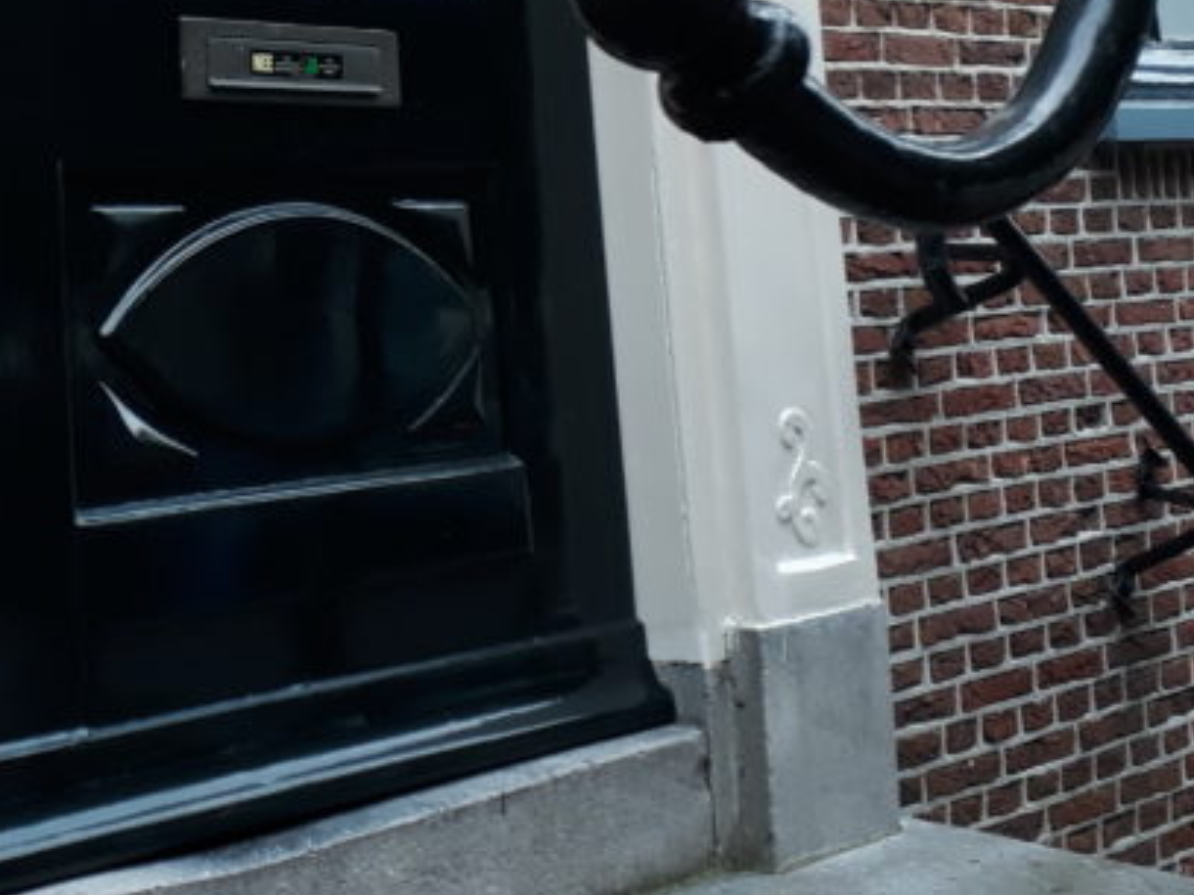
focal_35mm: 68
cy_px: -67
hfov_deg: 27.4
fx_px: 2345
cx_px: 88
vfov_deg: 20.7
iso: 50
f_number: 1.9
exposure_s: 1/50
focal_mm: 3.6
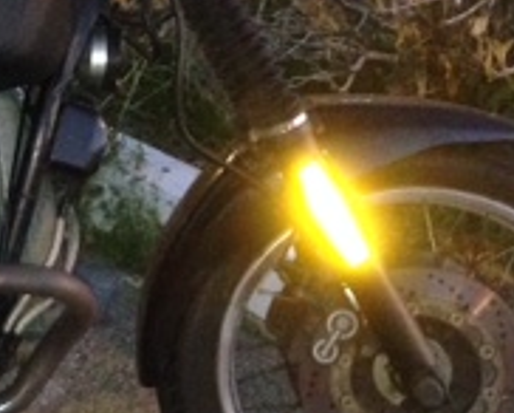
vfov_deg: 13.6
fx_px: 1721
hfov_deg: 15.8
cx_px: -226
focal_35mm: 113
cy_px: 139
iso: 500
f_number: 2.4
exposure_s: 1/16
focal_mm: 4.12
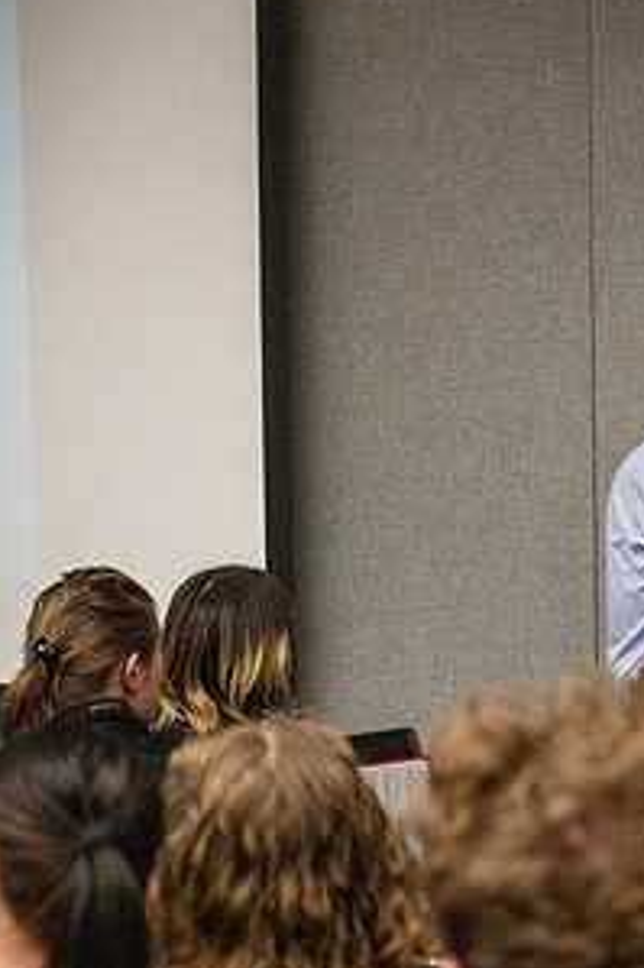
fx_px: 3653
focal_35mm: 136
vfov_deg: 15.1
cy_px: 529
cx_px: 929
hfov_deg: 9.8
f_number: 4
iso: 10000
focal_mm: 70
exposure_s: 1/500
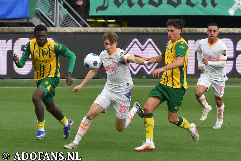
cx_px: 120
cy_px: 80
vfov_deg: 5.4
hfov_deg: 8.1
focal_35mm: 255
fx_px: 1707
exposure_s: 1/800
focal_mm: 170
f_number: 4
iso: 560
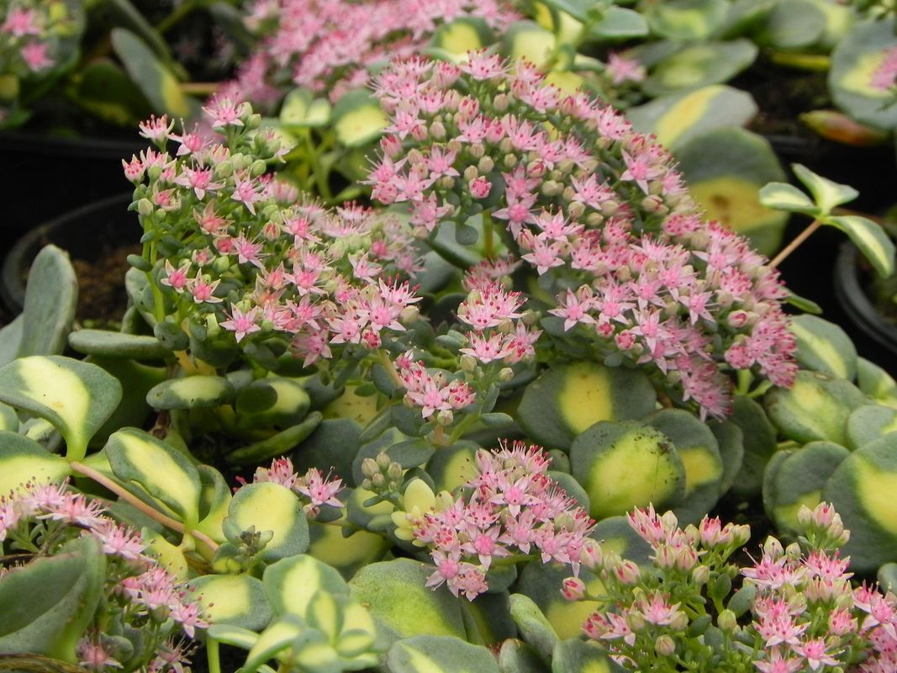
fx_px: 6400
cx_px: 448
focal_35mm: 247
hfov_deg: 8.0
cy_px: 336
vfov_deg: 6.0
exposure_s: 1/30
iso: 160
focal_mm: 44
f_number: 5
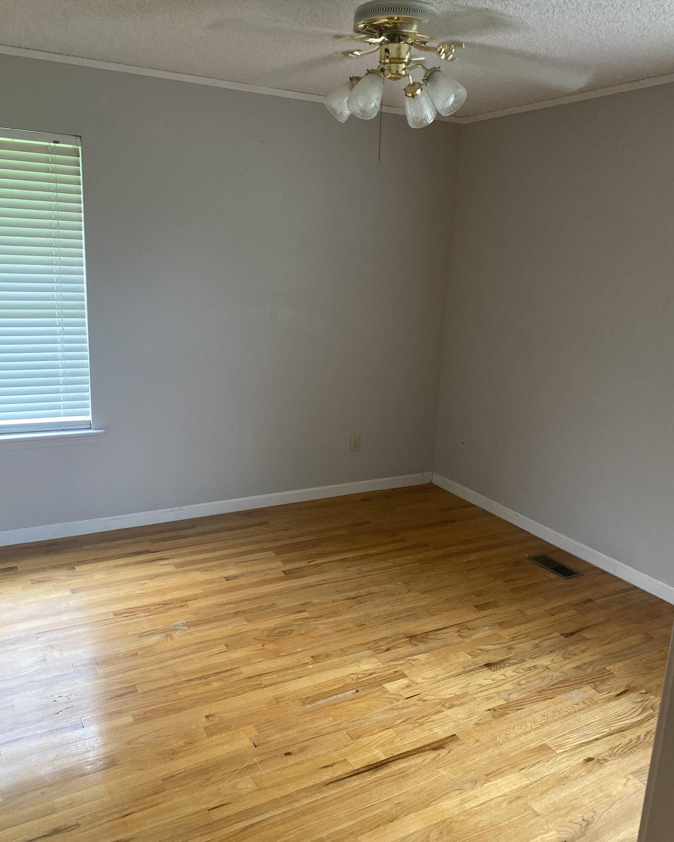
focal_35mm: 28
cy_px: 417
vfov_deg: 62.2
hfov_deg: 51.5
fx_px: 698
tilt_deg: -12.1
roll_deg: -2.5
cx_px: 335
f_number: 1.8
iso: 250
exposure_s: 1/60
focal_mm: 4.25
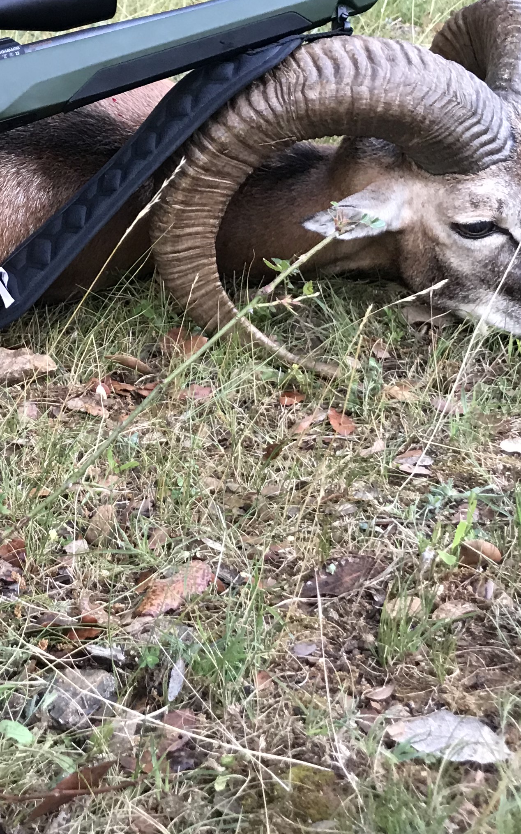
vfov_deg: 34.1
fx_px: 1340
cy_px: 244
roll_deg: -0.2
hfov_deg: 21.5
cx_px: 39
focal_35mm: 59
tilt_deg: -25.4
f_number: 1.8
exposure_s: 1/25
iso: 40
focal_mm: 3.99
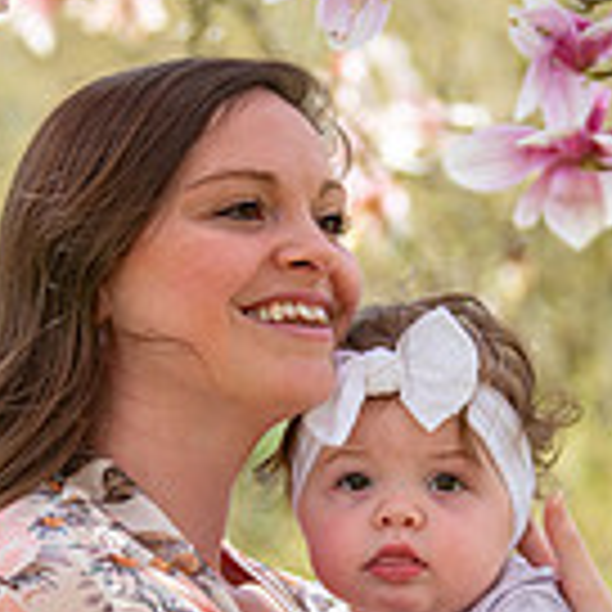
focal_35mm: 211
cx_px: 317
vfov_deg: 8.3
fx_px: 4220
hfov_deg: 8.3
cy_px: 585
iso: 320
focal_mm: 75
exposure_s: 1/2000
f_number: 2.8
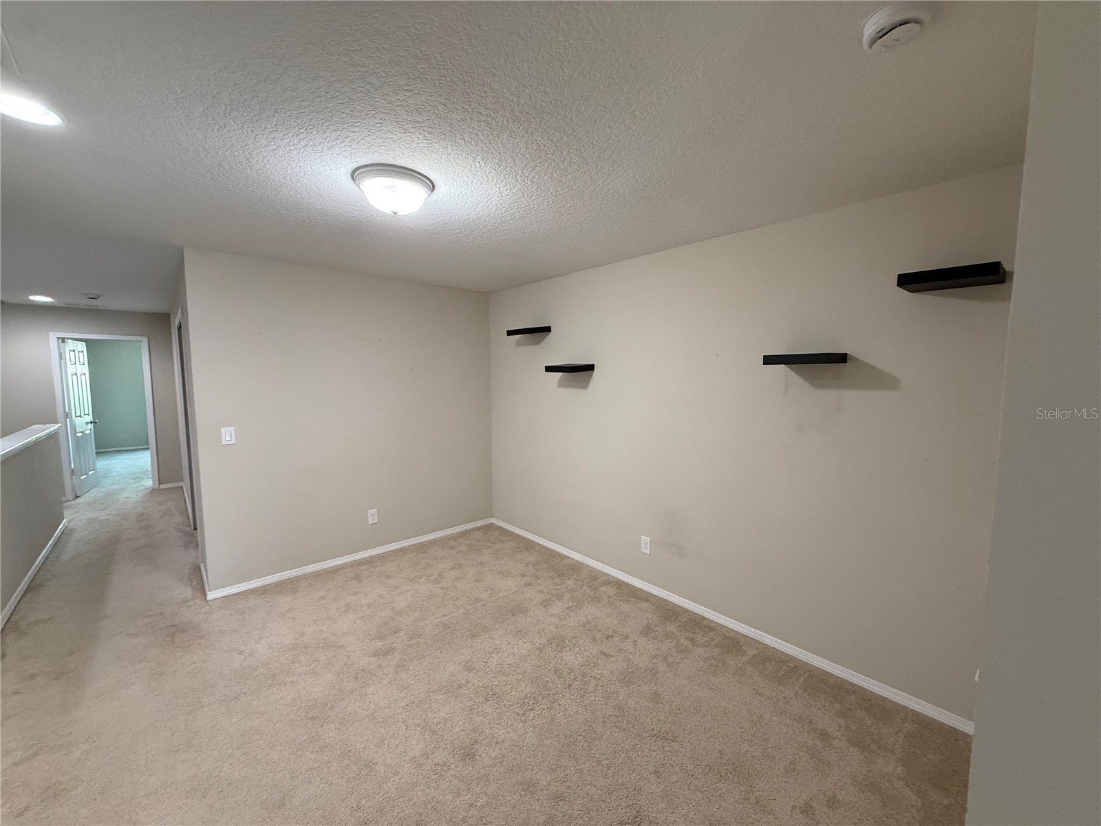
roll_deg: -0.5
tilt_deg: -5.1
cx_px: 550
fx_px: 445
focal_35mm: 14
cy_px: 413
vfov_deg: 85.7
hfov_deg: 102.1
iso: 320
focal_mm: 2.22
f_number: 2.2
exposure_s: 1/60
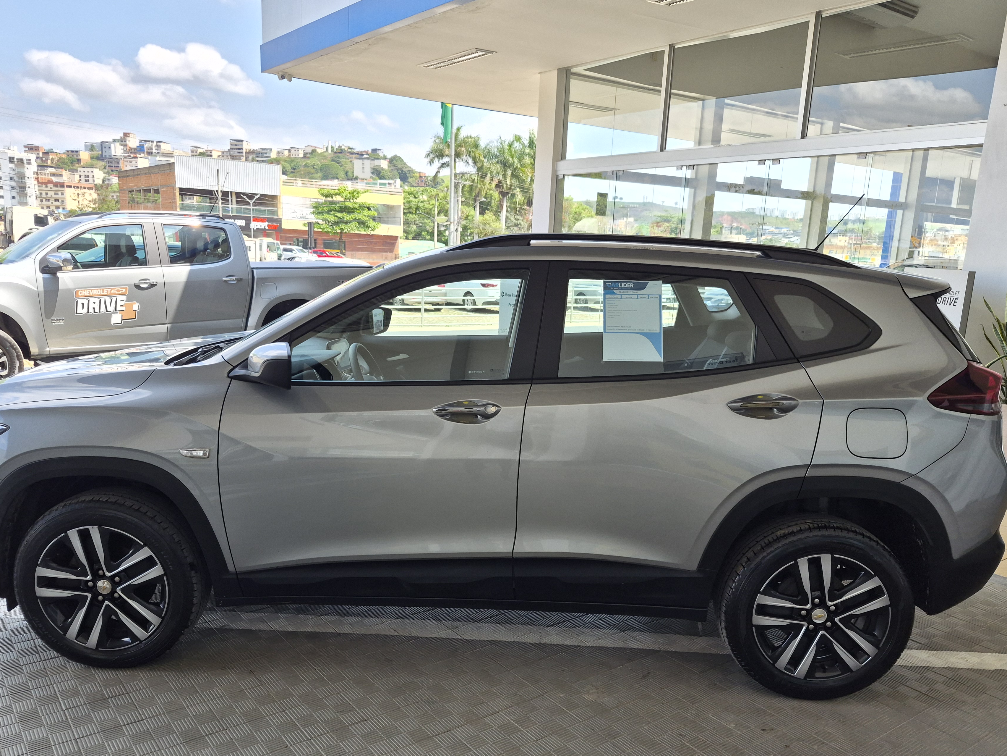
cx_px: 481
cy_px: 429
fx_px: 786
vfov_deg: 51.2
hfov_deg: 65.3
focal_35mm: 27
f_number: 1.8
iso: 80
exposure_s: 1/1484
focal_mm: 5.4
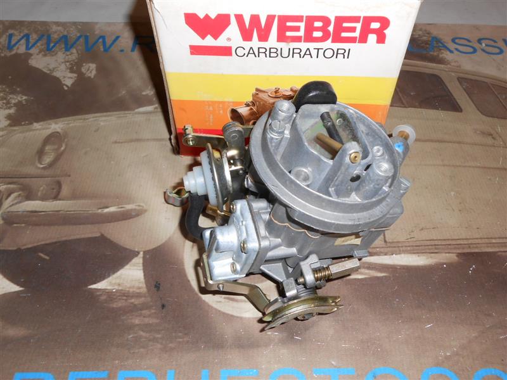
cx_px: 254
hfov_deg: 60.0
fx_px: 439
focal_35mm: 30
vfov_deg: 46.8
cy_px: 190
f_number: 3.8
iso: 80
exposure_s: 1/25
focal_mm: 5.3
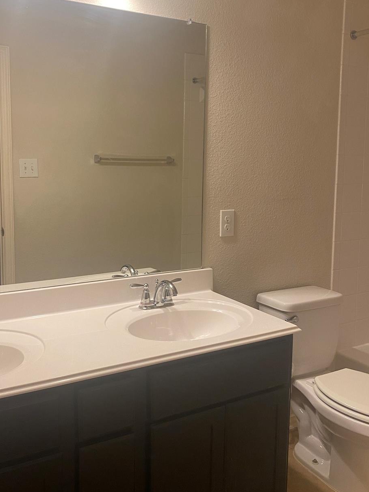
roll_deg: +0.0
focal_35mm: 33
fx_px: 469
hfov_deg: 42.8
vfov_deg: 55.3
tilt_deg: -4.0
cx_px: 149
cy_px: 225
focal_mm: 4.25
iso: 100
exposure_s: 1/60
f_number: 1.8
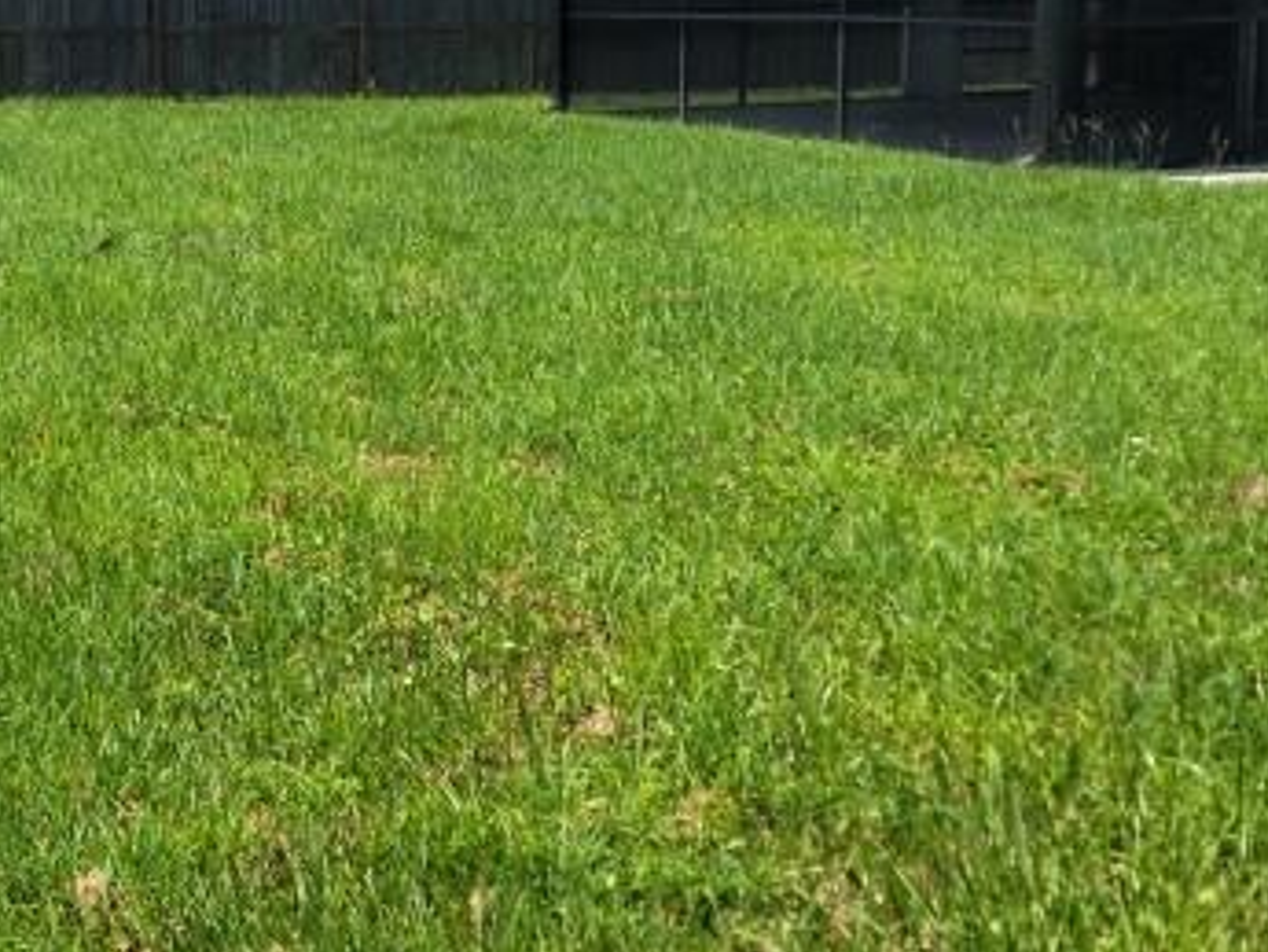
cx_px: 110
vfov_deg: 24.8
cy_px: 184
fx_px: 2125
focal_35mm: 58
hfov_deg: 31.5
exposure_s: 1/1081
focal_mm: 7
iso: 20
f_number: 1.8
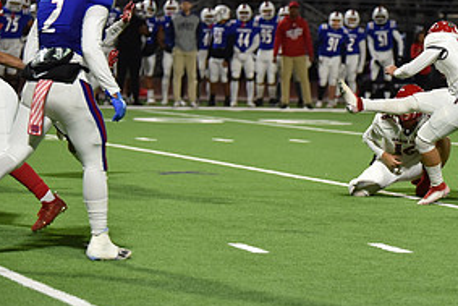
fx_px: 3182
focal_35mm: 250
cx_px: 461
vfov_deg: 5.5
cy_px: 59
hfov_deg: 8.2
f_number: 2.8
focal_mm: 122
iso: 2000
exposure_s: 1/500
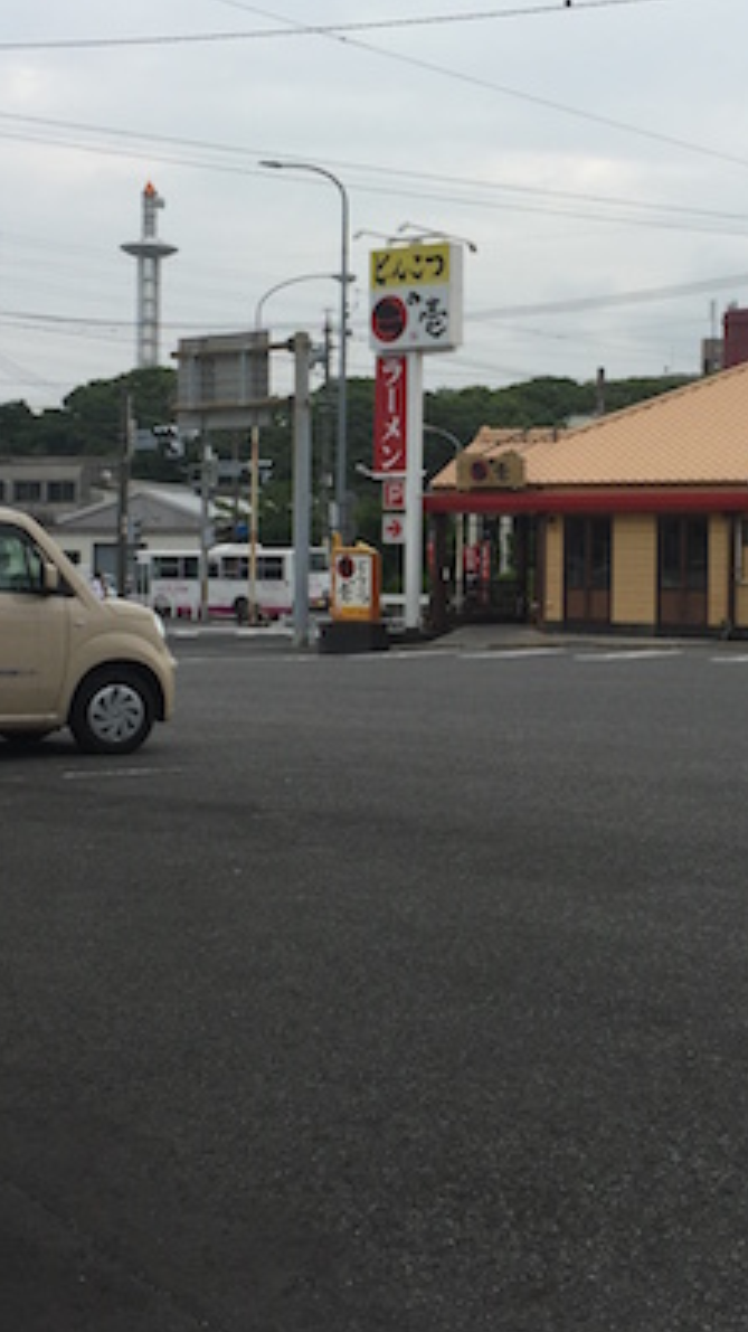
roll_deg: -1.7
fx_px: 1835
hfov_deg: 22.9
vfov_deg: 39.7
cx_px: 525
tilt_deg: +1.7
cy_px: 550
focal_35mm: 52
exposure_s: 1/920
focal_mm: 4.15
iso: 32
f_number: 2.2
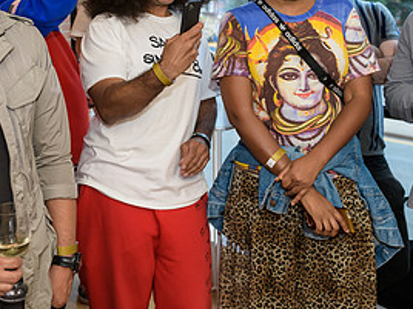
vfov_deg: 28.4
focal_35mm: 50
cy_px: 53
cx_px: 134
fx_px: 597
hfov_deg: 37.7
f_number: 3.2
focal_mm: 24
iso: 800
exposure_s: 1/125
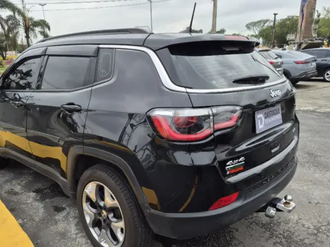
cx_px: 137
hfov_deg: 63.0
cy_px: 131
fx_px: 267
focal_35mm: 28
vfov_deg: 49.7
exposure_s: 1/980
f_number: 1.8
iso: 25
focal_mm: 5.4
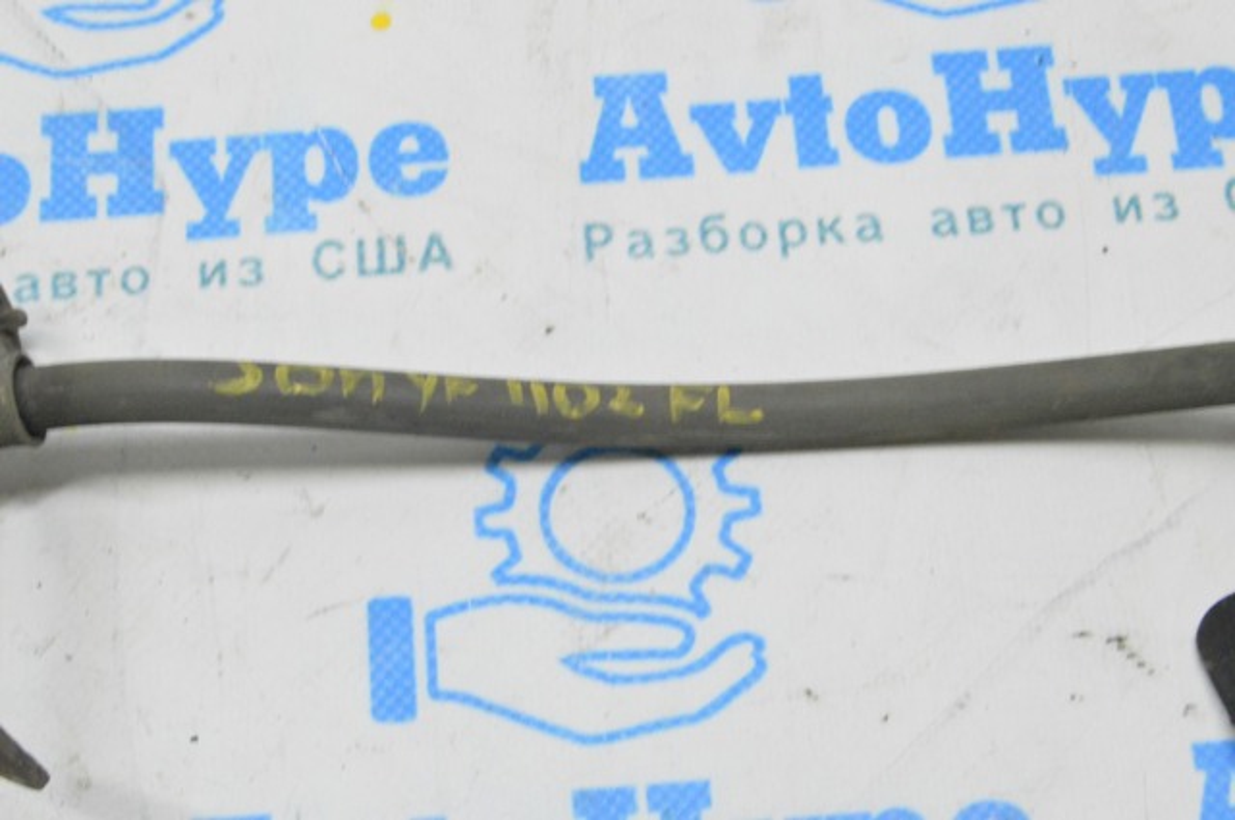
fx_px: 2827
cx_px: 618
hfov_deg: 24.6
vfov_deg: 16.5
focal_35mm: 82
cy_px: 410
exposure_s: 1/15
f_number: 20
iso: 6400
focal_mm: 55
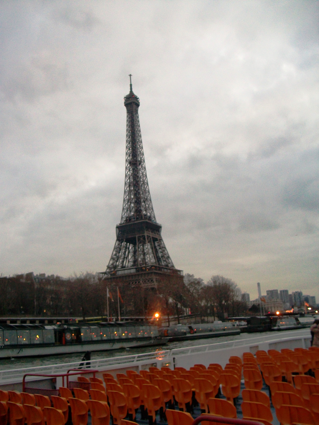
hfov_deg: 41.8
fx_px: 418
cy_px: 212
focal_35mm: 34
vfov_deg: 54.0
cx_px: 160
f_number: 2.8
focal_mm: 5.7
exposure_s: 1/50
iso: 160
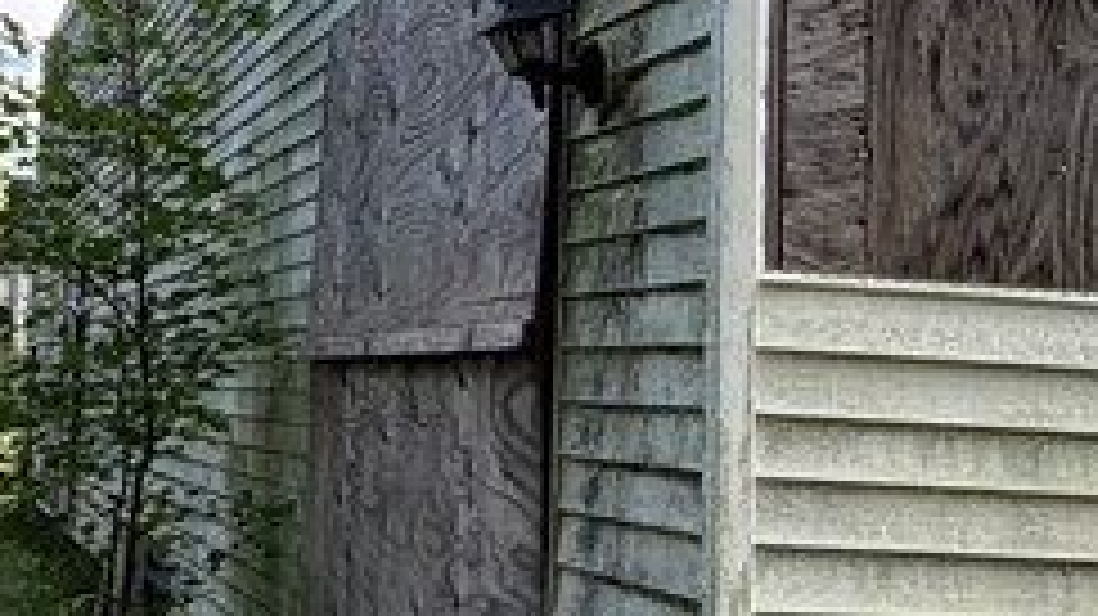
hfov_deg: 31.8
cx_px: 194
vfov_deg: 18.7
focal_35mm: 64
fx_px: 1863
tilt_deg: +7.5
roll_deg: -2.4
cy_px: 144
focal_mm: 2.22
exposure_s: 1/232
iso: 50
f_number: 2.2
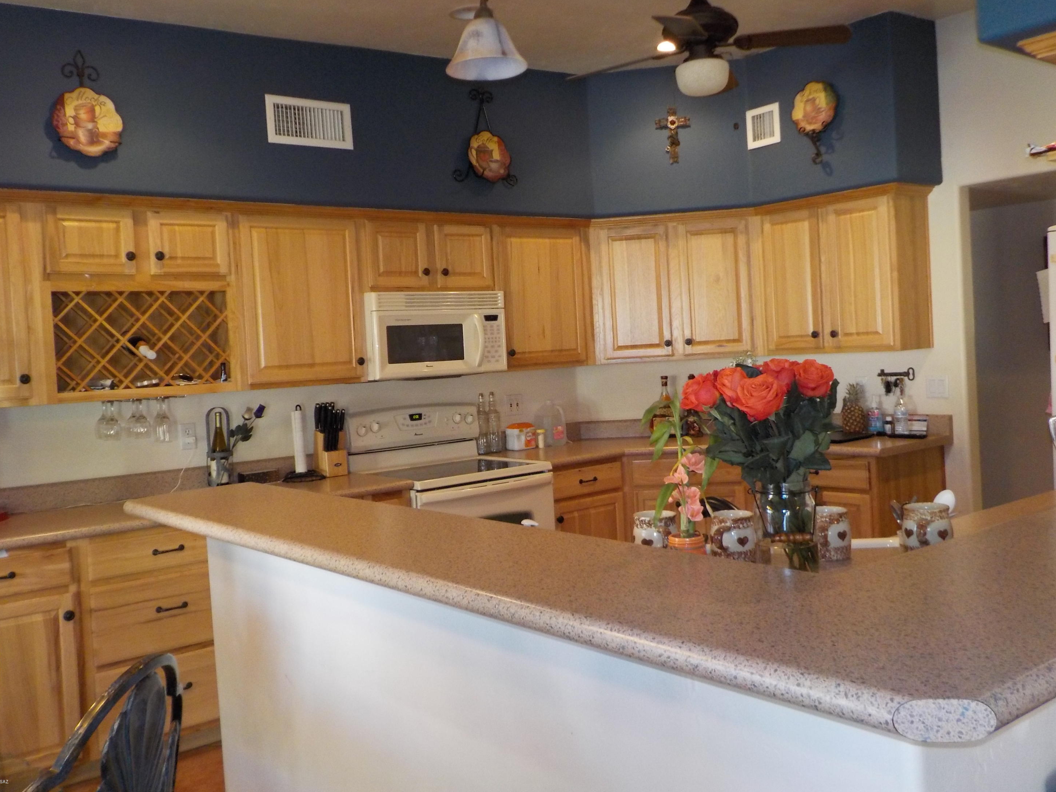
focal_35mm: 31
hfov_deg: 58.4
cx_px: 519
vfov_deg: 45.4
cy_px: 398
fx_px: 946
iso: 360
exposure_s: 1/30
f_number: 3.3
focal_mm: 4.1
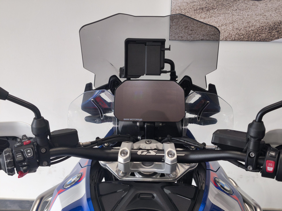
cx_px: 141
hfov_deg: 41.2
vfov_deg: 31.5
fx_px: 375
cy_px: 106
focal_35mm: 46
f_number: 1.6
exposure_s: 1/100
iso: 80
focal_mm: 6.57
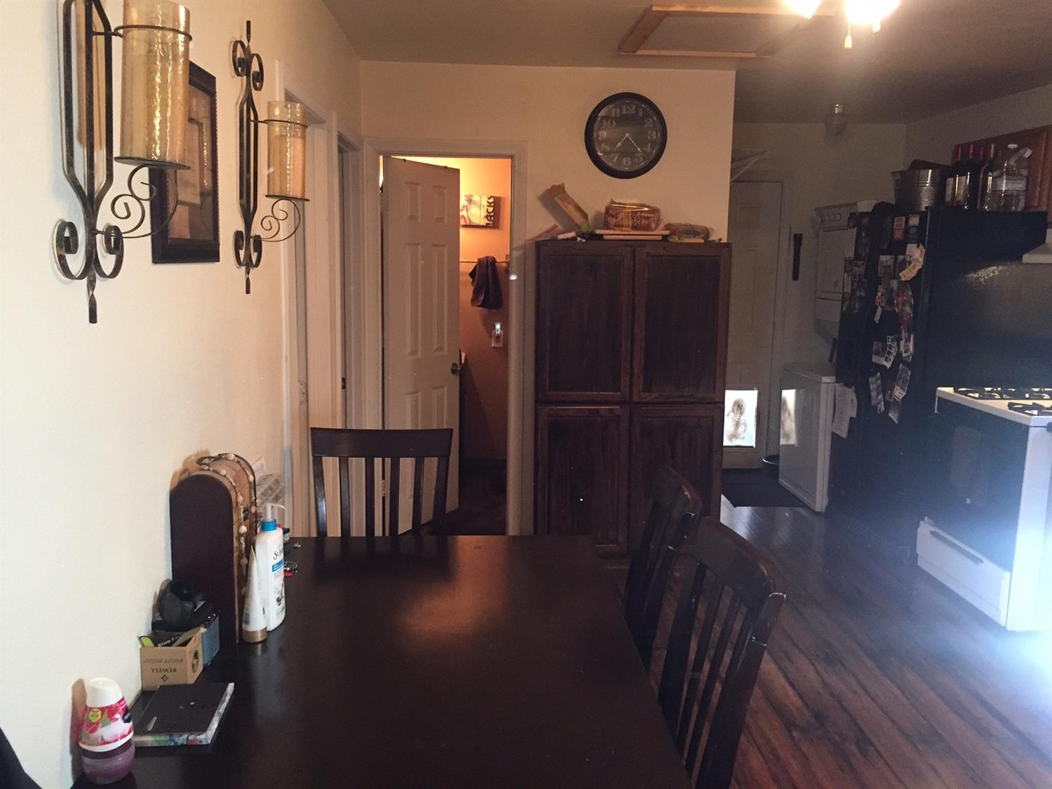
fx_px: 881
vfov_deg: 48.2
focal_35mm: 29
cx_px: 526
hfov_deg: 61.7
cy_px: 394
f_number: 2.2
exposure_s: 1/24
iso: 250
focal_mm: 4.15
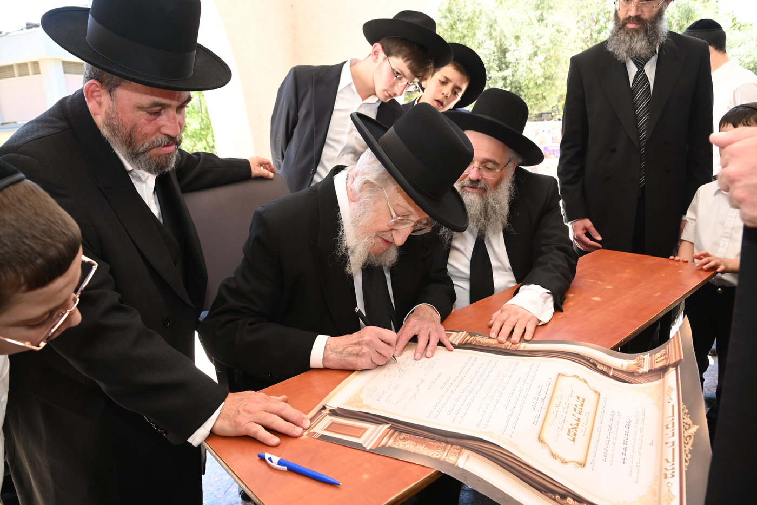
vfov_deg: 53.1
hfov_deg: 73.8
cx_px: 378
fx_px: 505
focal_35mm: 24
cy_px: 252
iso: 1000
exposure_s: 1/200
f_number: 8
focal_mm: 24
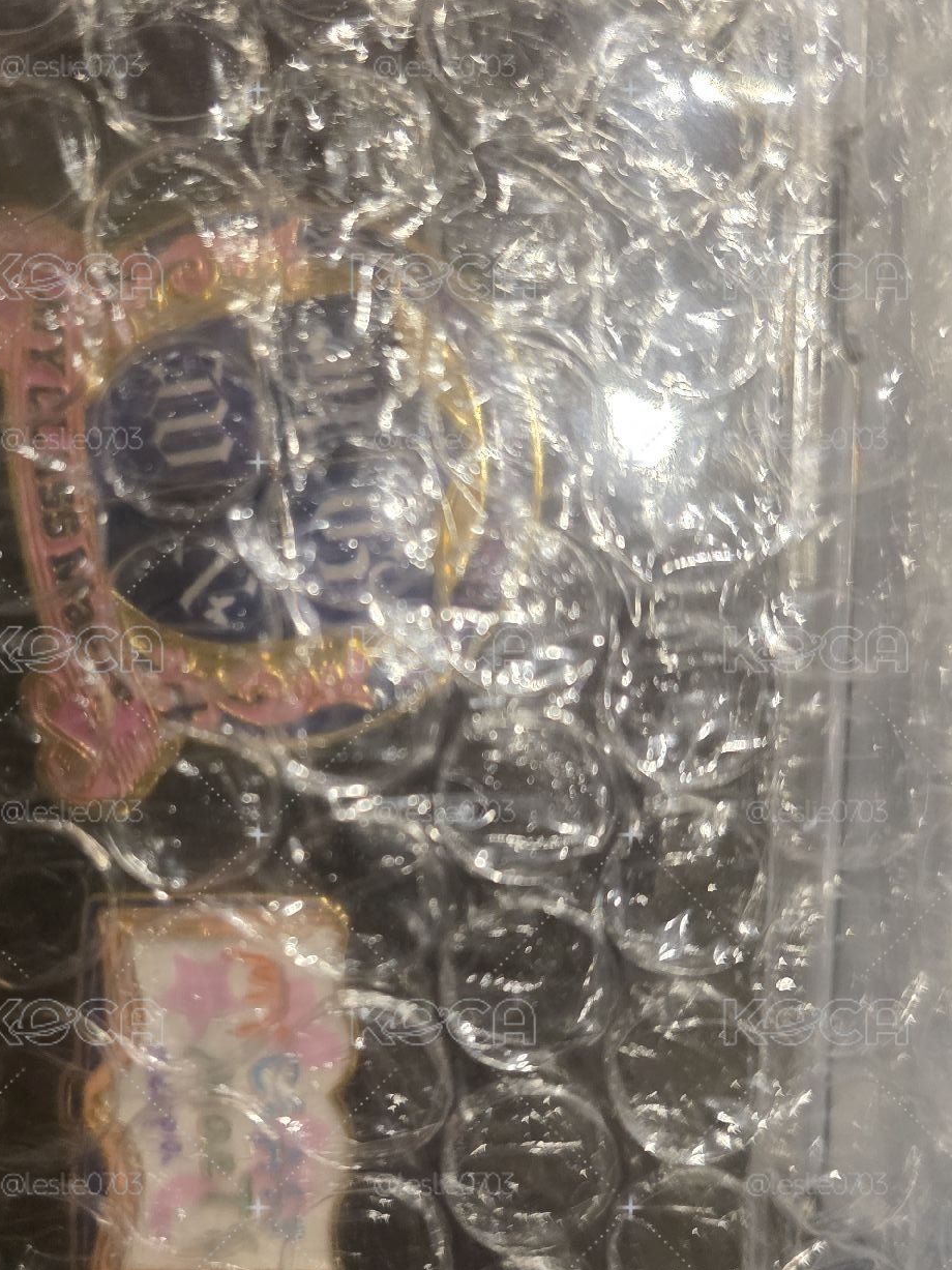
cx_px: 258
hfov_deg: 38.8
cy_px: 710
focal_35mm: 36
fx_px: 1320
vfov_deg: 51.2
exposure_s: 1/120
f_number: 1.7
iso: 800
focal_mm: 6.3
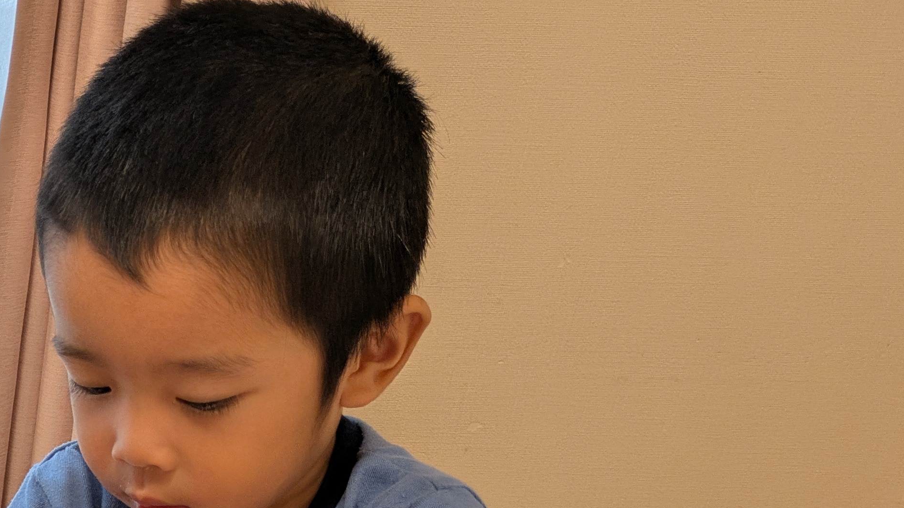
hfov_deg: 27.6
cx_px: -183
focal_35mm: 67
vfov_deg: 16.4
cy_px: 770
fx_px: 1606
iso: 86
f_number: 1.89
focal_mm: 5.43
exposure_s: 1/205
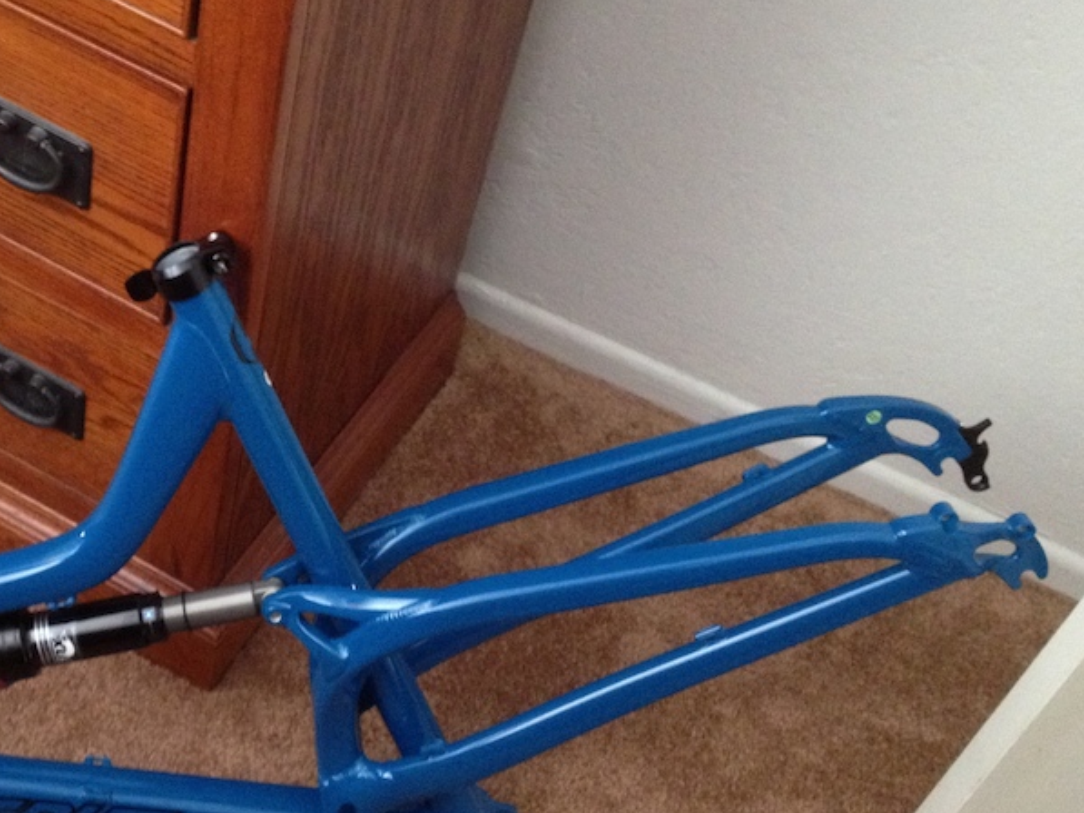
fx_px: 1879
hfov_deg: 31.6
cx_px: 274
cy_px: 490
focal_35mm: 60
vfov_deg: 24.4
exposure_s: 1/20
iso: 400
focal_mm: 4.28
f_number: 2.4
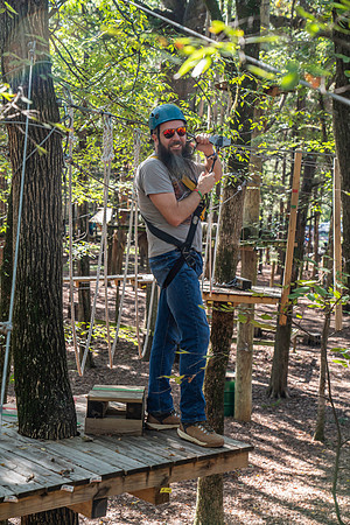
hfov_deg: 20.0
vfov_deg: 29.7
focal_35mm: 68
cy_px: 262
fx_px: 992
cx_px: 175
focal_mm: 68
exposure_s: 1/125
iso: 400
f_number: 4.5
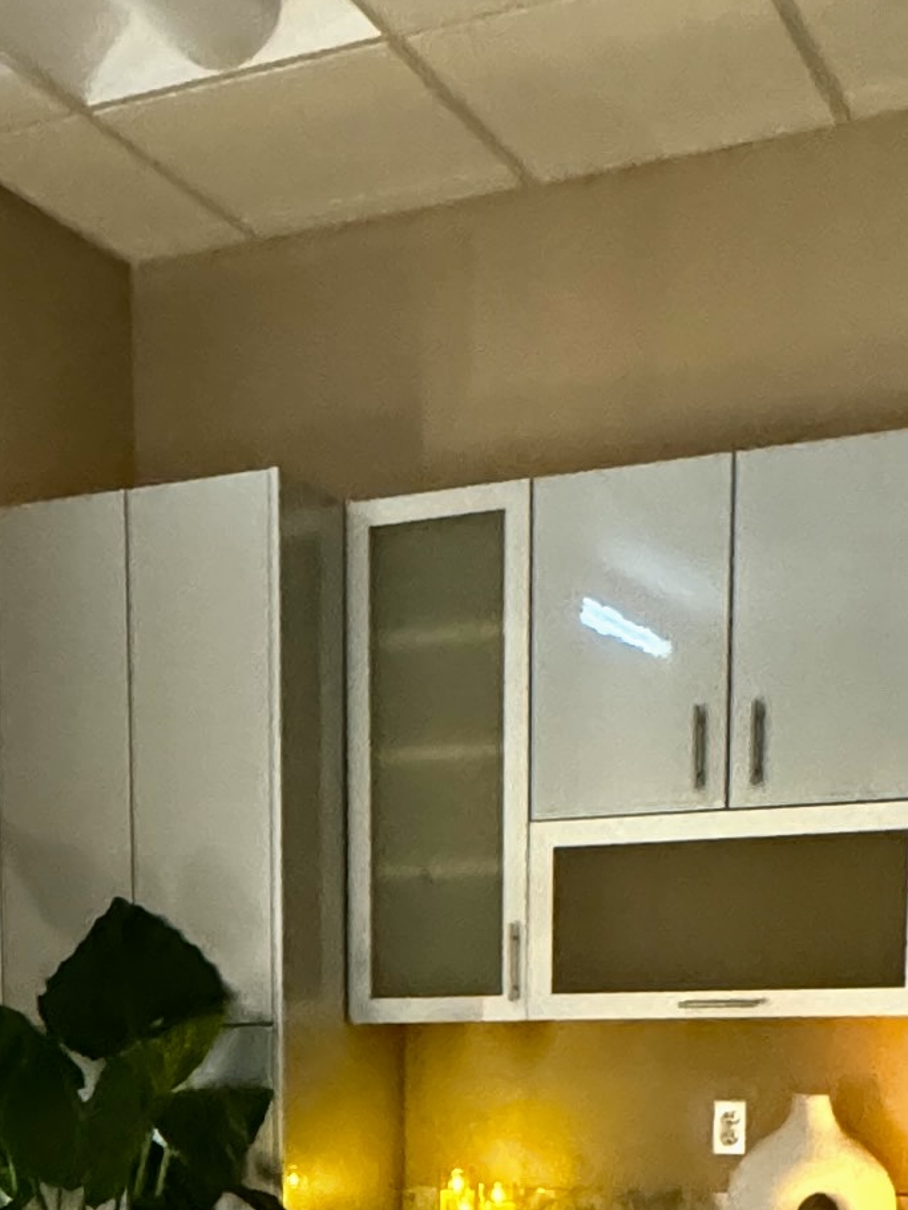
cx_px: 187
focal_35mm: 62
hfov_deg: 23.3
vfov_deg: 28.2
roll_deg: +1.2
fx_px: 2167
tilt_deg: -9.7
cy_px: 1355
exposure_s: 1/60
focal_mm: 2.22
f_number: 2.2
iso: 1250
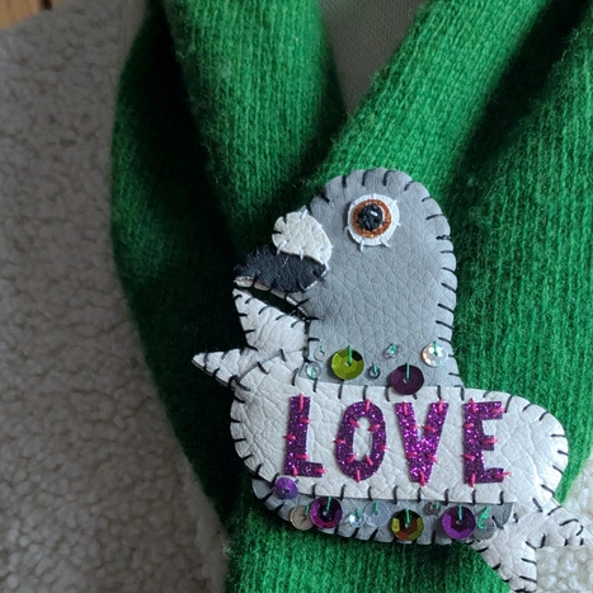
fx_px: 872
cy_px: 406
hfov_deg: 37.2
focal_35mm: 45
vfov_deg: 37.1
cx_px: 390
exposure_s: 1/33.3
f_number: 1.73
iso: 369
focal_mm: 4.38
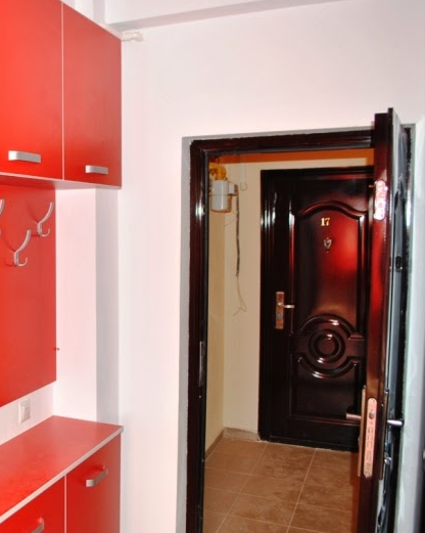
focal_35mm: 39
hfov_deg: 35.5
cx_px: 28
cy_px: 269
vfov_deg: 46.9
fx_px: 614
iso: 400
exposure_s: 1/60
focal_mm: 18
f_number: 4
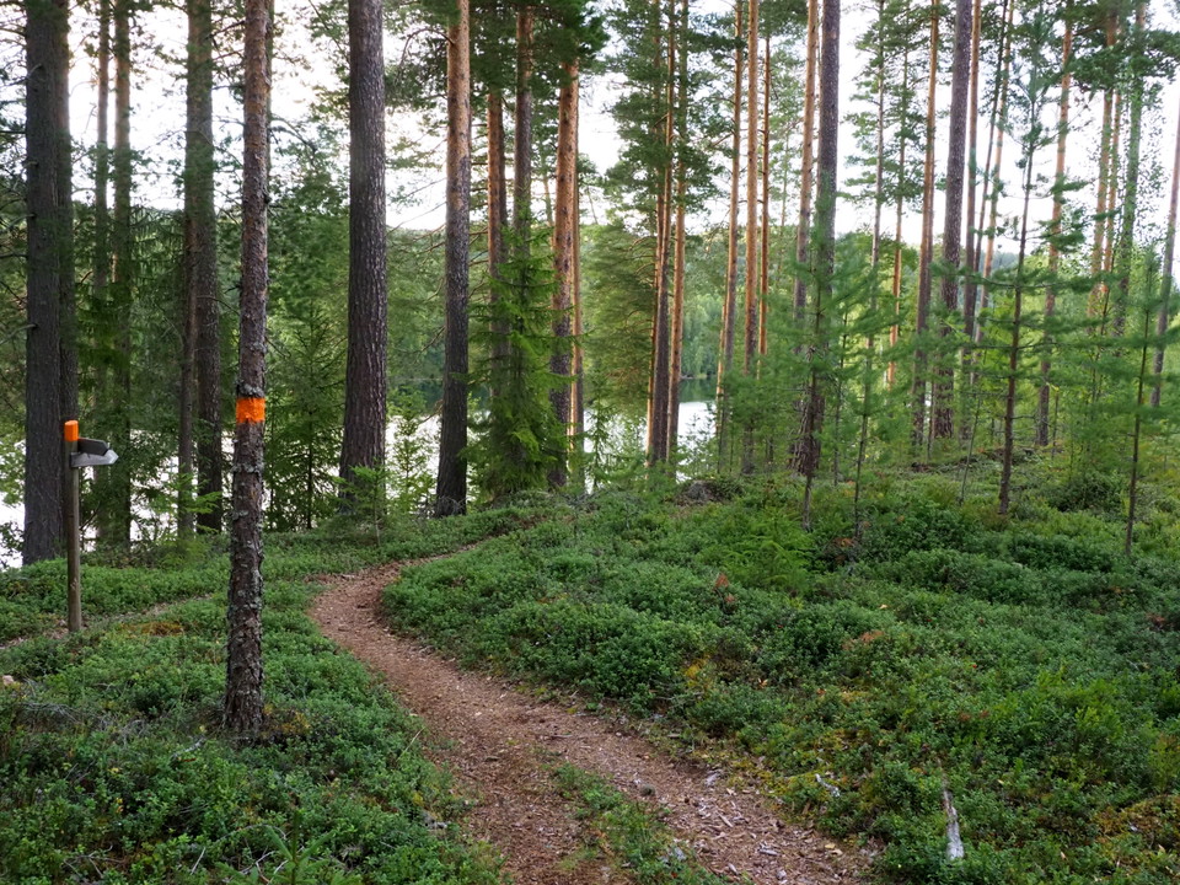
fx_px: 1159
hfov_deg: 54.0
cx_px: 590
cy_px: 442
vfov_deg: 41.8
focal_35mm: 34
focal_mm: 17
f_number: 8
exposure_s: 1/60
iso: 3200
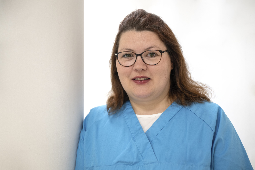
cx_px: 128
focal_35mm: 70
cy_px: 85
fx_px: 496
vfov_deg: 19.5
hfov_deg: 28.8
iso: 800
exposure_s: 1/160
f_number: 2.8
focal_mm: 70
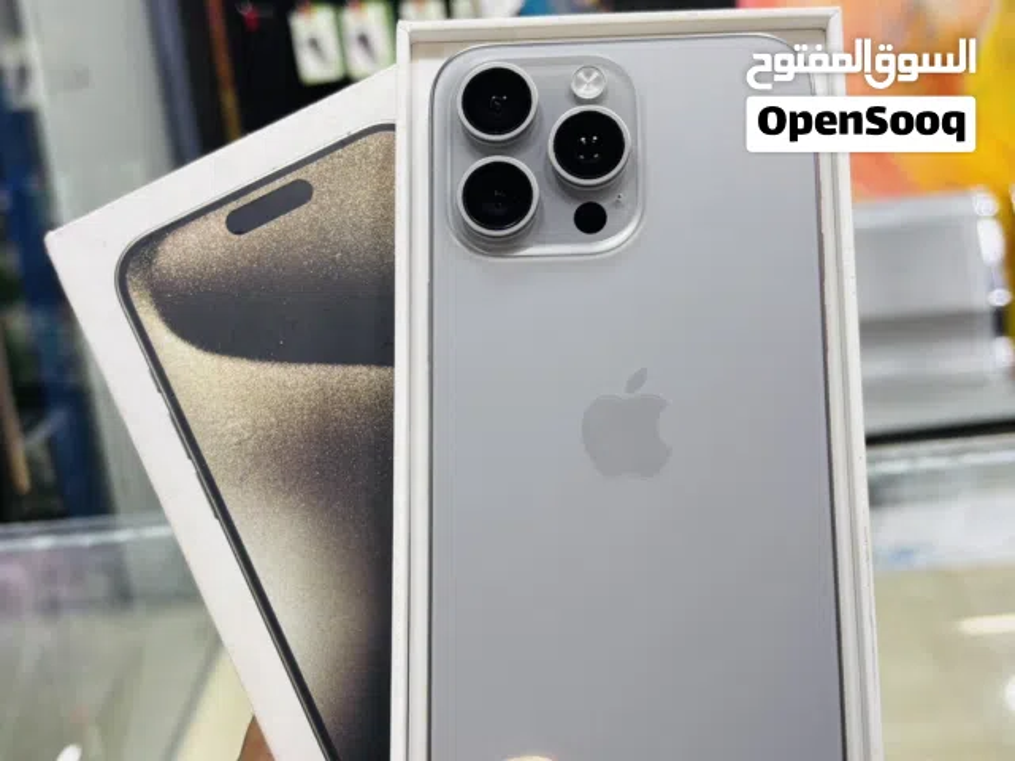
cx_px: 508
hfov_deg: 67.3
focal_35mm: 26
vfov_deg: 53.1
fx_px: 762
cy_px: 380
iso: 80
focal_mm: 5.96
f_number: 1.6
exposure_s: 1/100
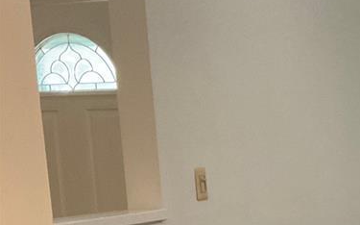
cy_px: 294
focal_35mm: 84
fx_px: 824
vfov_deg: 14.8
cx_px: 490
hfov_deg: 21.8
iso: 400
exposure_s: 1/30
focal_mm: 3
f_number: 1.8
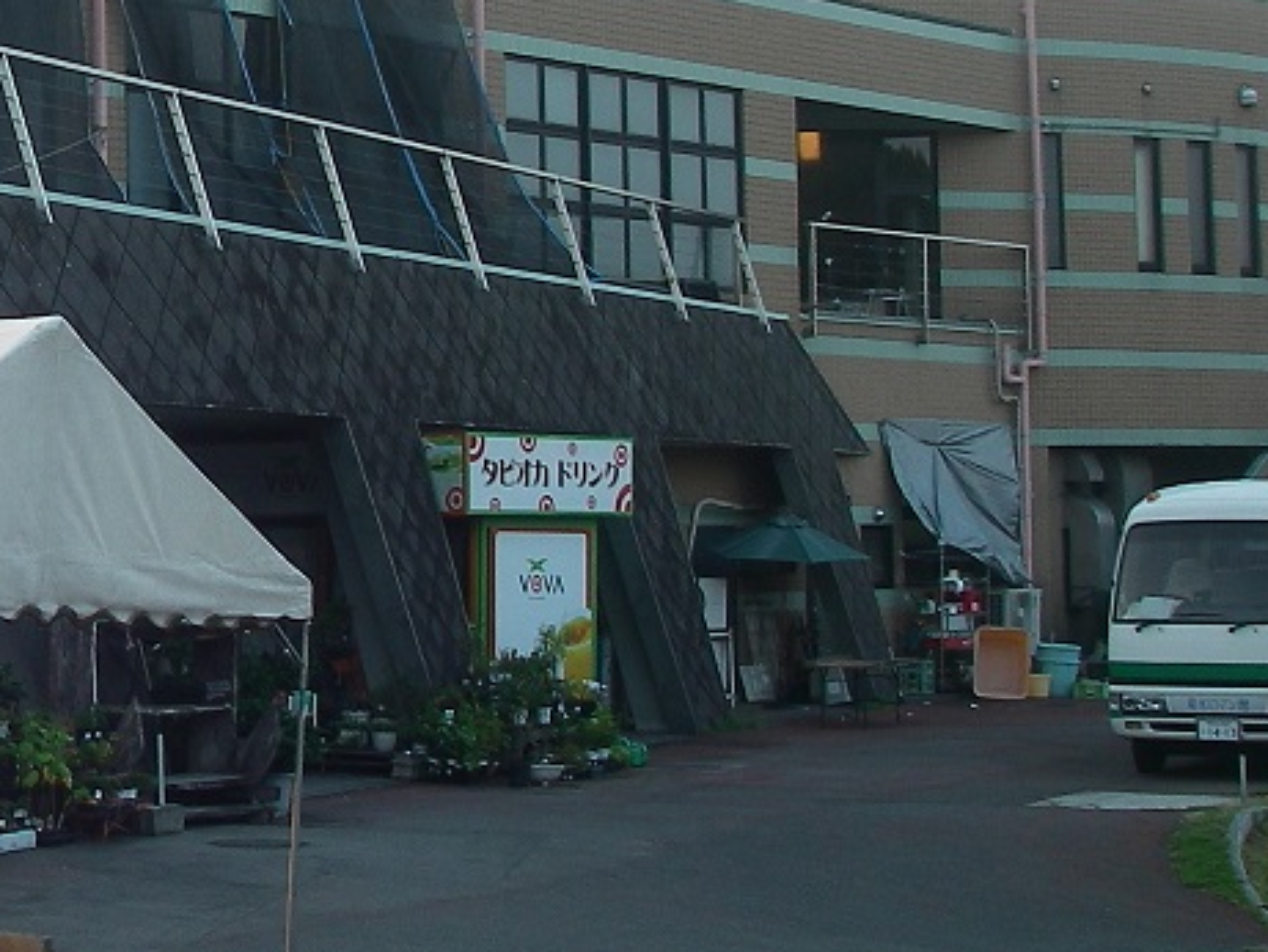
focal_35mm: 95
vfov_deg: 15.5
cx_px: -138
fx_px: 3481
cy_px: 198
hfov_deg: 19.7
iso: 64
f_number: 3.3
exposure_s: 1/125
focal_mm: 6.3
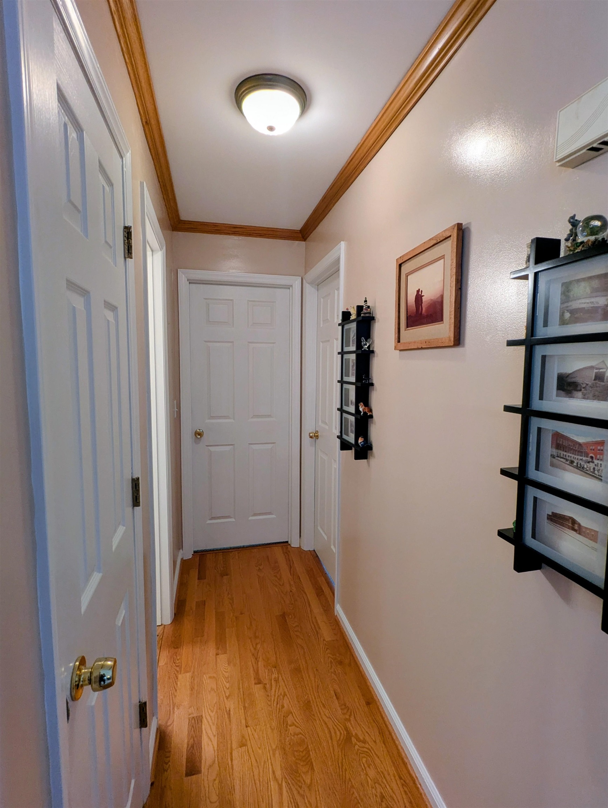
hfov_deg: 78.2
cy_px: 404
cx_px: 304
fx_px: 374
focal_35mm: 16
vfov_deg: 94.4
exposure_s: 1/24
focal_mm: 2.35
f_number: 2.2
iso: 108
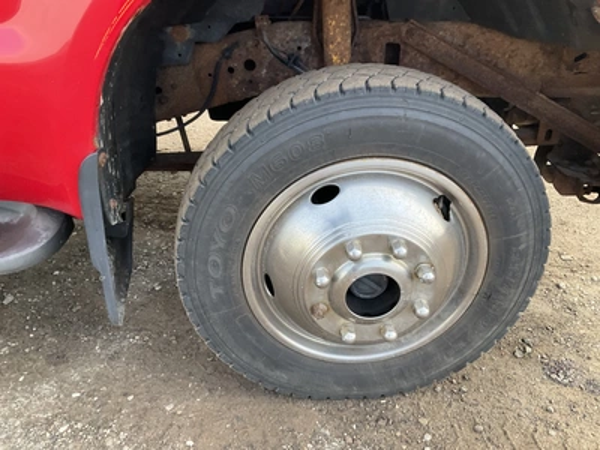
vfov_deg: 48.2
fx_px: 503
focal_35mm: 29
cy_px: 225
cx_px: 300
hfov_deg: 61.7
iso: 40
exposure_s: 1/122
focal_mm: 3
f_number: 1.8
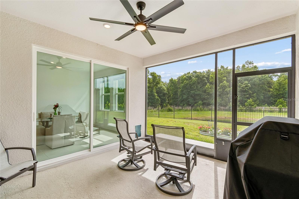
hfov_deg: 100.4
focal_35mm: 15
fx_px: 125
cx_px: 150
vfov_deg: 77.3
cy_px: 100
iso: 100
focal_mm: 10
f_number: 7.1
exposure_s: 1/200
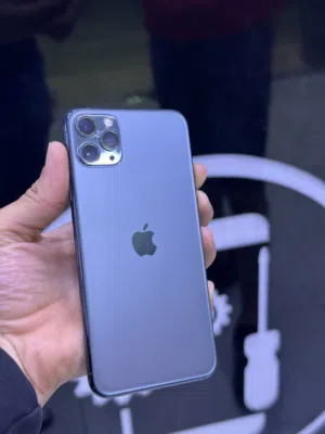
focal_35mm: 48
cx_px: 162
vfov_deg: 39.7
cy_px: 217
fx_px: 601
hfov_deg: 30.3
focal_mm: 6.86
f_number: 1.78
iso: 80
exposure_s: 1/100
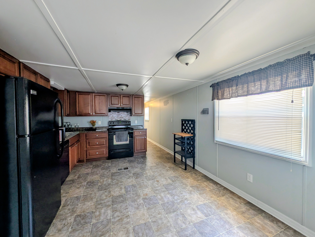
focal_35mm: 12
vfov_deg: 94.6
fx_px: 109
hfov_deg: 110.5
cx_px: 158
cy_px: 118
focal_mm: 2.23
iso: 40
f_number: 1.95
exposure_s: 1/58.3
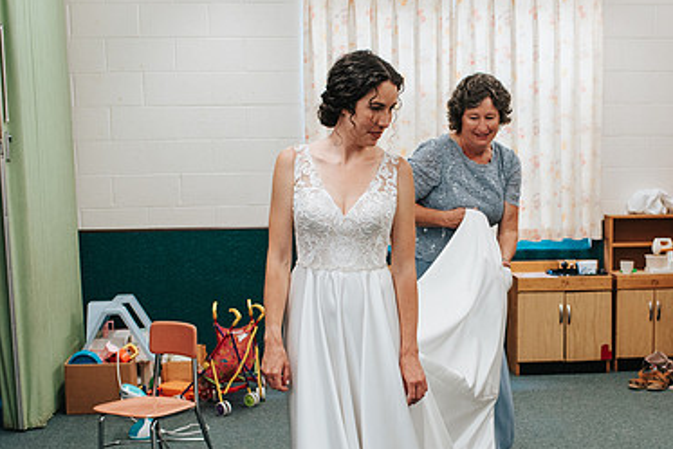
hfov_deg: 32.2
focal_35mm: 62
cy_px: 331
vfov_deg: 21.8
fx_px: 1159
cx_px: 435
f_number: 3.2
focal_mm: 35
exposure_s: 1/125
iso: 1000
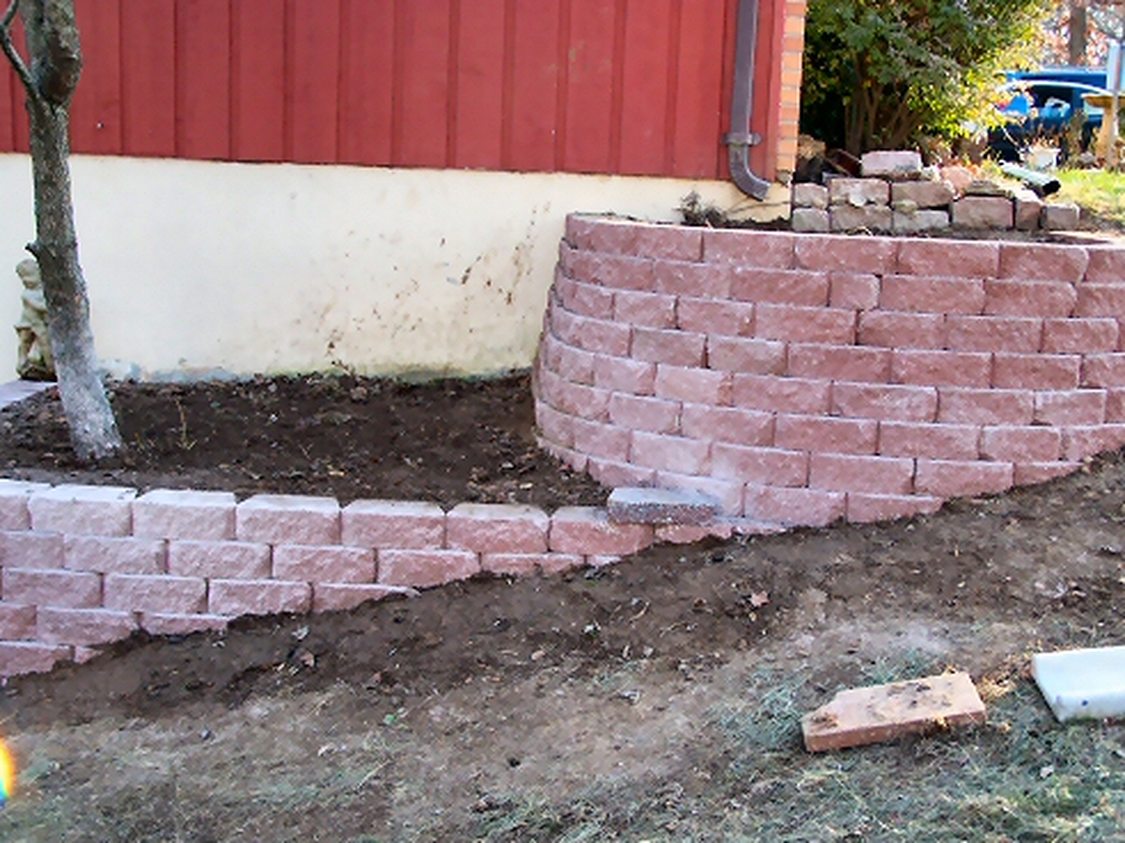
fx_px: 1690
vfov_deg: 28.0
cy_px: 422
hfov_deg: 36.8
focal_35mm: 52
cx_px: 571
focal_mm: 8.5
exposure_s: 1/80
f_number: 3
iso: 80
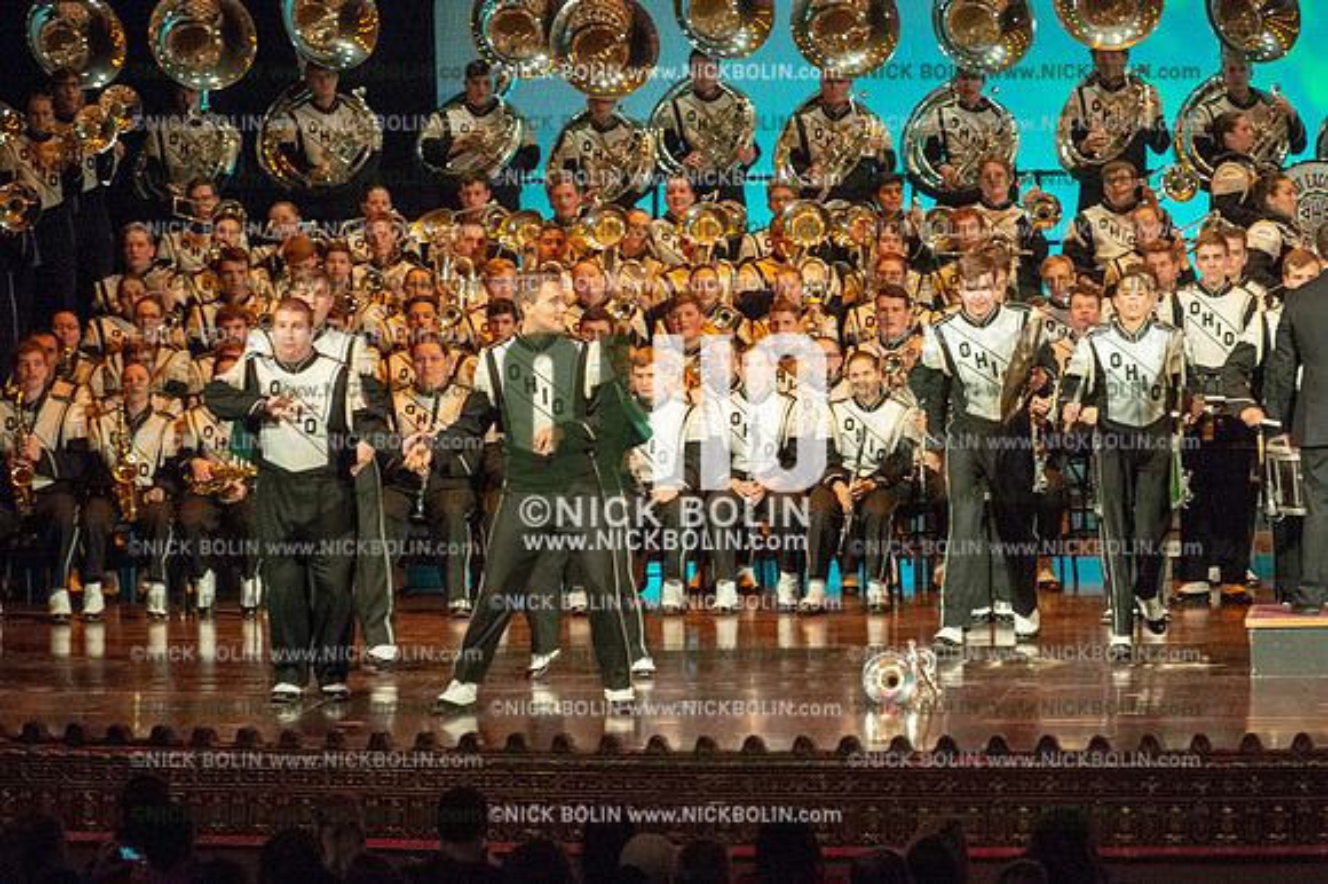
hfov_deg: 10.8
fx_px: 7005
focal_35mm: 190
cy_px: 442
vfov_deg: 7.2
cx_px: 664
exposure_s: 1/320
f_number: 5.6
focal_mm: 190
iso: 8000
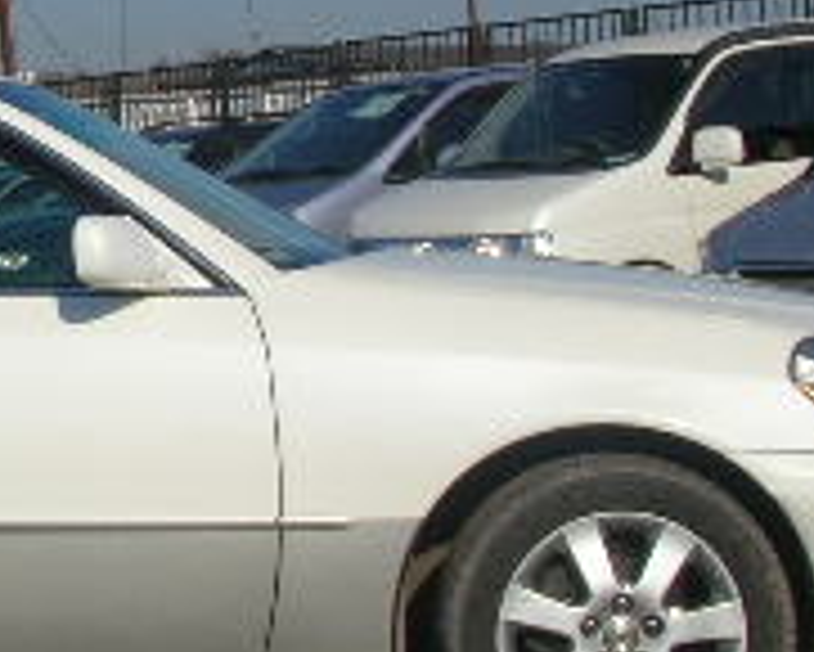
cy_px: 157
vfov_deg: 12.7
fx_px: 2917
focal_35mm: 121
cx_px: -121
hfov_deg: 15.4
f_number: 5.6
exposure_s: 1/614
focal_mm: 5.8
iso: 50
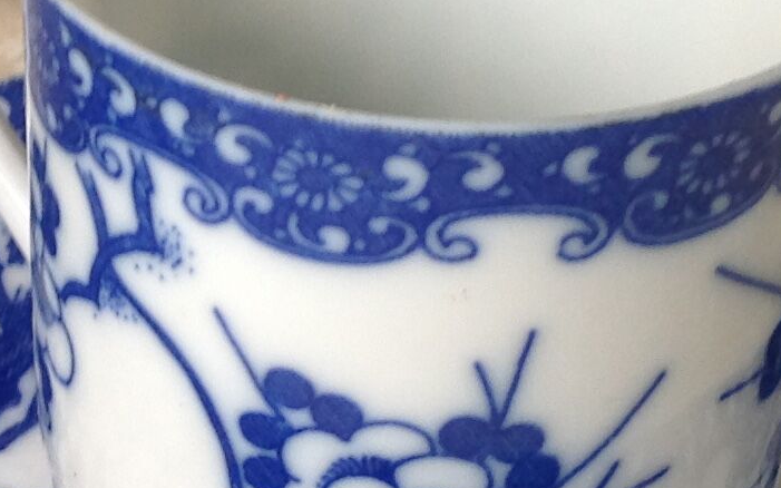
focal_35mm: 137
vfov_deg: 9.6
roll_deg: -3.3
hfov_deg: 15.2
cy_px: 236
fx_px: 2916
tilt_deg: -33.9
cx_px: 173
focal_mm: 4.28
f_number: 2.4
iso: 50
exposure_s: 1/20
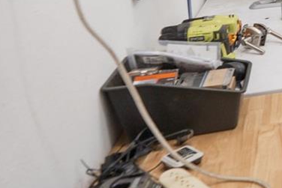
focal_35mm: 68
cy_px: -88
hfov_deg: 18.5
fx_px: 533
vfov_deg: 18.0
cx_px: 571
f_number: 4
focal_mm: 16
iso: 500
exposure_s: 1/160
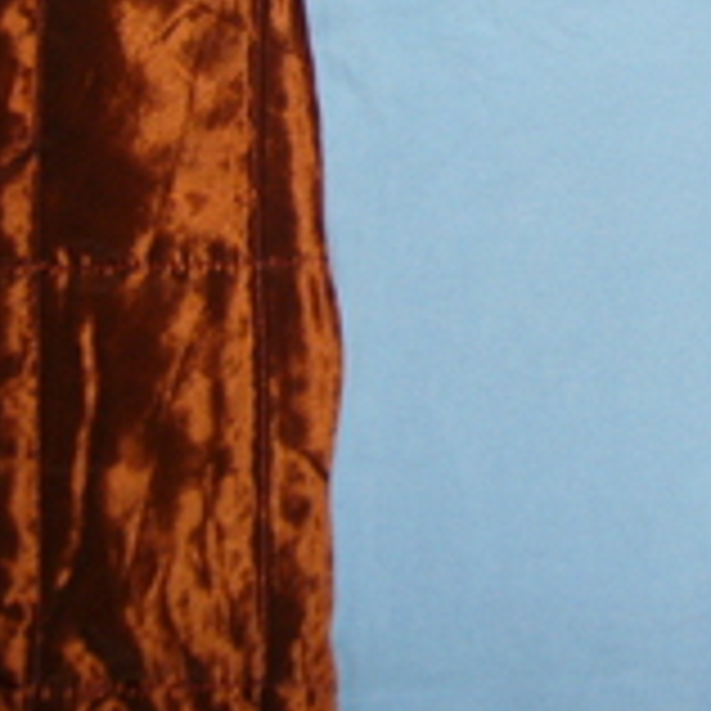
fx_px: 2045
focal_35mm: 88
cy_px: 9
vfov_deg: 19.2
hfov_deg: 18.7
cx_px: 842
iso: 100
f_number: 2.8
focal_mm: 5.8
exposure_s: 1/60
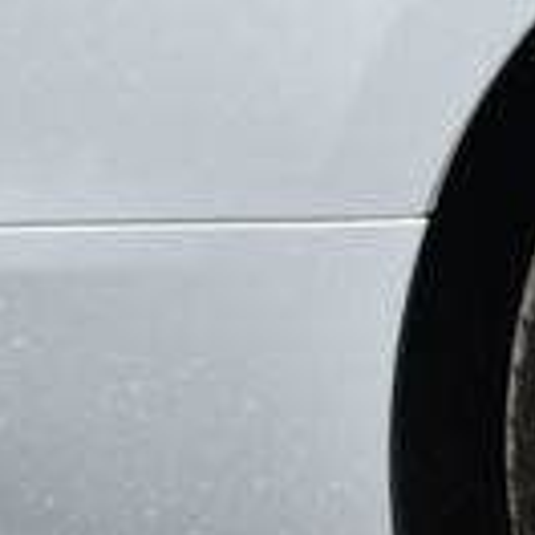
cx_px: 1155
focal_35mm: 149
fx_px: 2605
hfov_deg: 10.5
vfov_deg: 11.7
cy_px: 474
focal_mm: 18
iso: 400
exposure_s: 1/250
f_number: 5.6
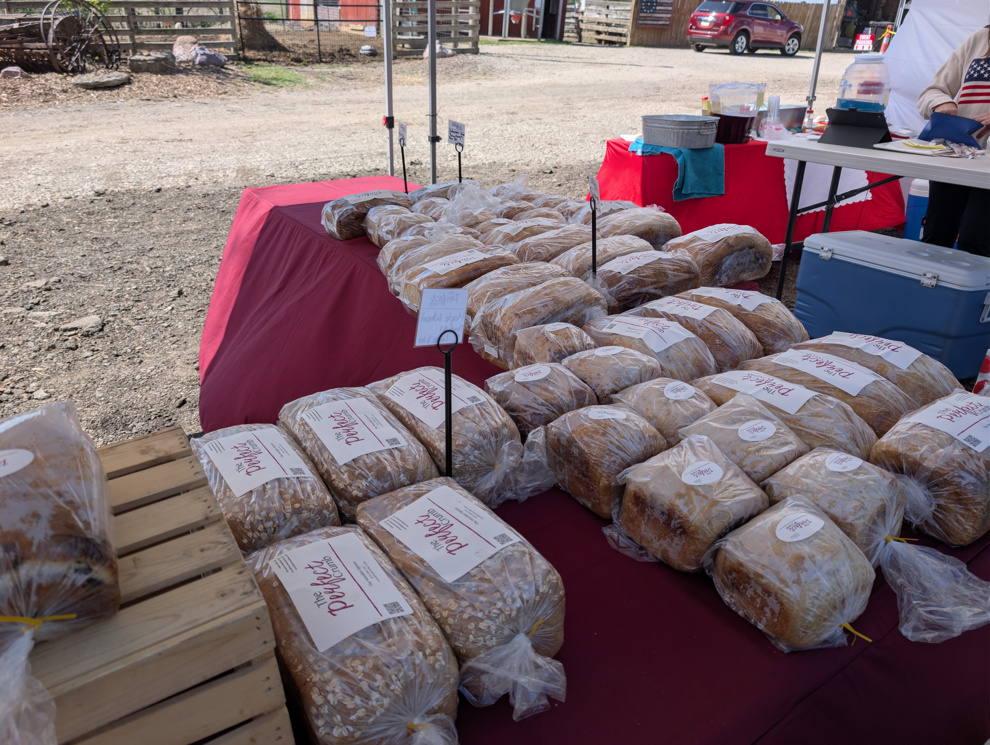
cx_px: 495
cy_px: 372
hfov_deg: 71.5
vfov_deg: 56.9
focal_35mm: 24
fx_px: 687
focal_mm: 6.9
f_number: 1.68
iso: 22
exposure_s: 1/779
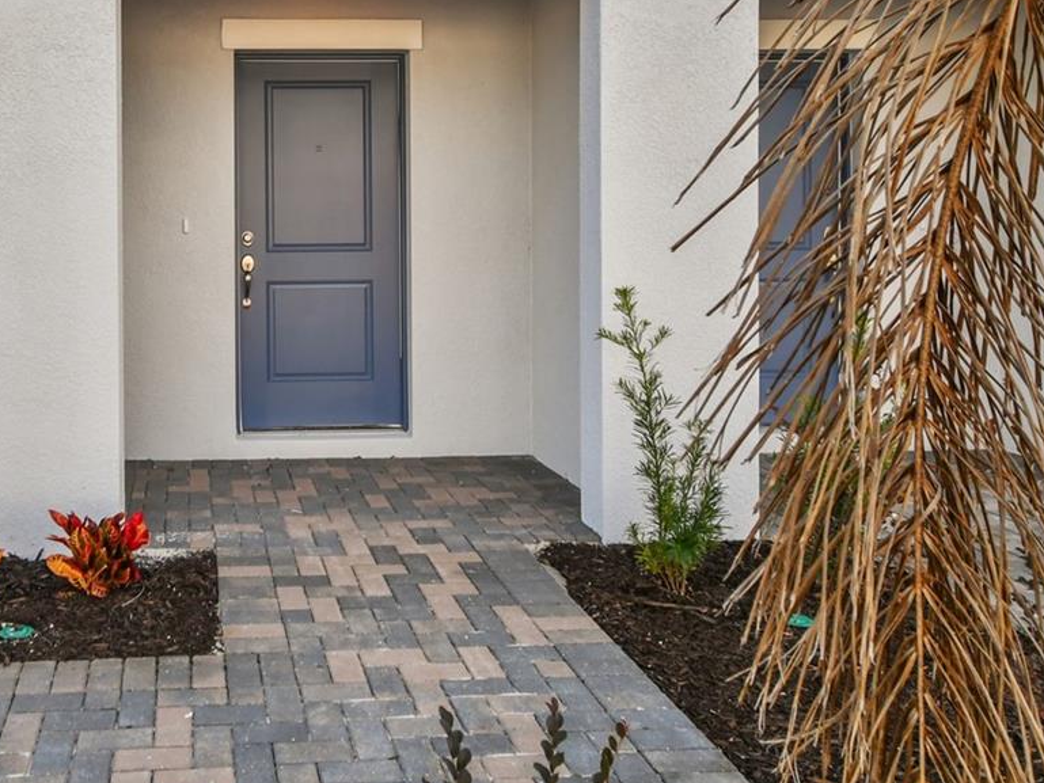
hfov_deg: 53.5
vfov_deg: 43.5
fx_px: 965
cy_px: 259
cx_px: 229
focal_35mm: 32
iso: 100
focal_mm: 11
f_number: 7.1
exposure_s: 1/50
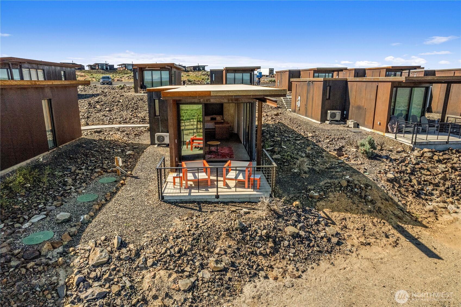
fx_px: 282
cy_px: 154
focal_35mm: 22
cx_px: 230
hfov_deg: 78.6
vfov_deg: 57.2
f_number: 2.8
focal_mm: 8.38
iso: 100
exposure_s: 1/4000
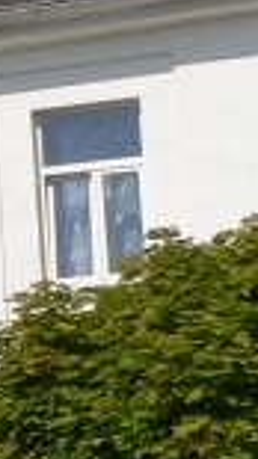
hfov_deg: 5.1
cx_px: -922
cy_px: 175
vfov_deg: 10.7
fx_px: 2461
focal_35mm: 202
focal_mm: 6
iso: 80
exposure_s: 1/500
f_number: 5.6
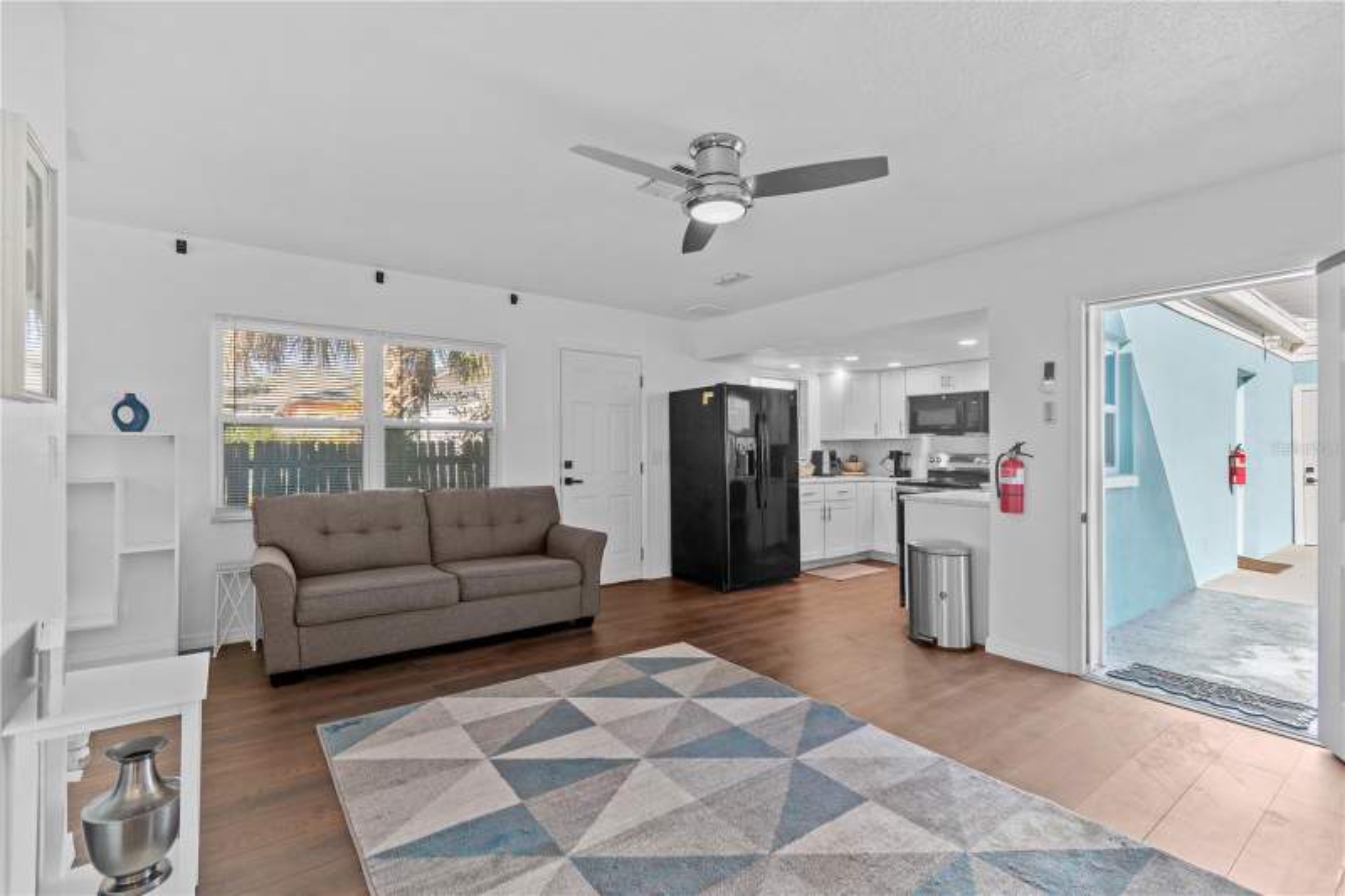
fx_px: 560
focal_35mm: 15
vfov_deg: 77.3
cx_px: 672
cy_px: 448
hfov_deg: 100.4
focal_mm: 10
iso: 100
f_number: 7.1
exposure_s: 1/1.25
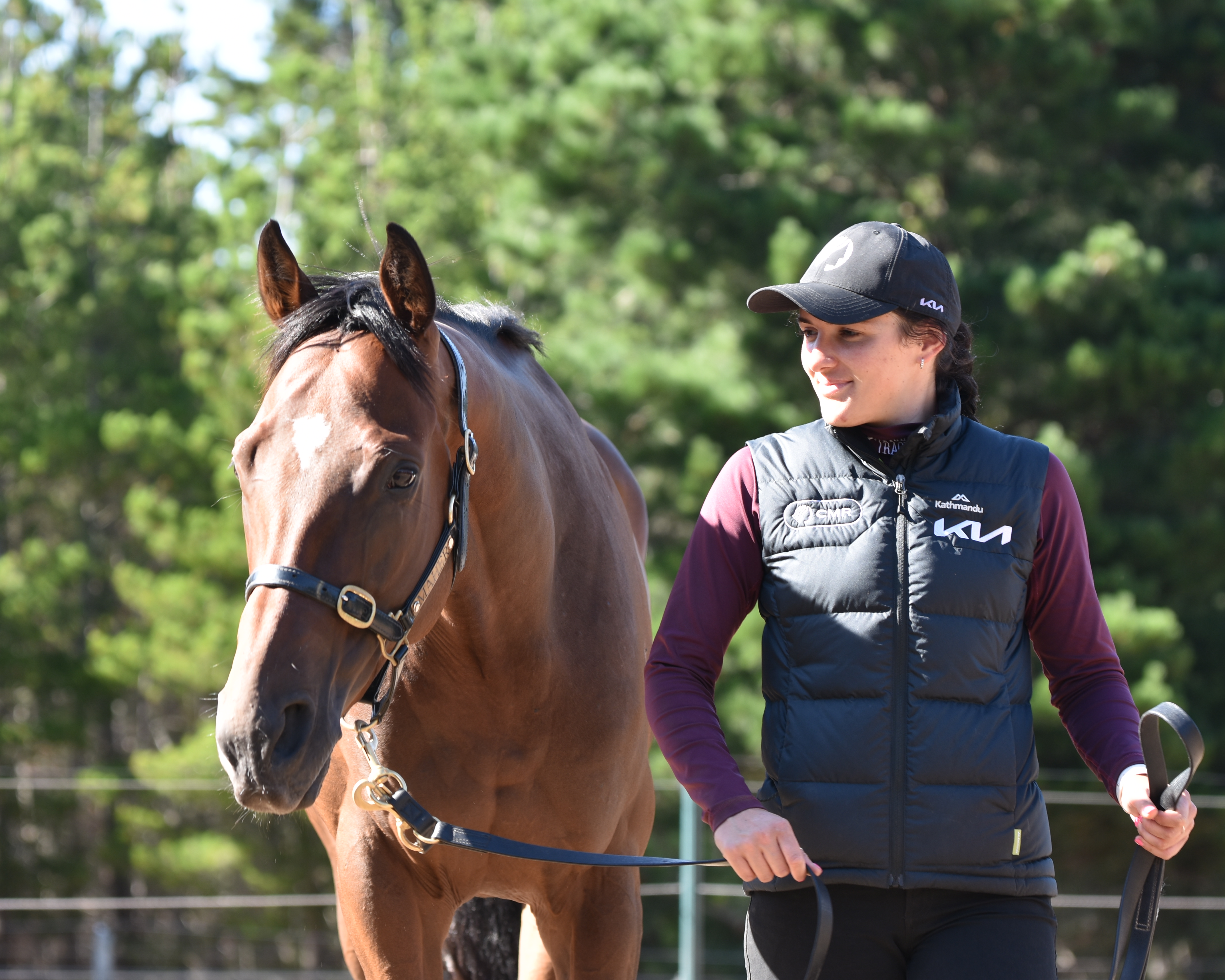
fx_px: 5353
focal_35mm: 148
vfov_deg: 10.5
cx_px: 593
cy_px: 562
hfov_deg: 13.1
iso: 100
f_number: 2.8
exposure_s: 1/250
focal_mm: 75
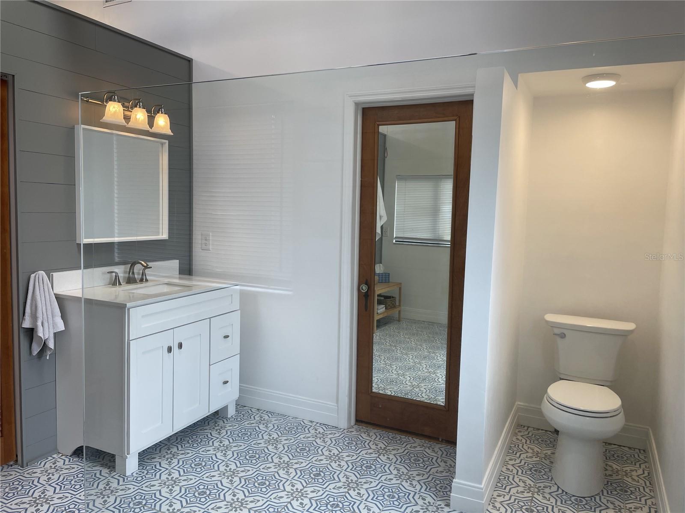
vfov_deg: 53.1
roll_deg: -1.5
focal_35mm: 26
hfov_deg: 67.3
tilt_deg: -4.5
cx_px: 342
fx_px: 515
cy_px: 256
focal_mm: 4.2
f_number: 1.6
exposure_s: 1/120
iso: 40
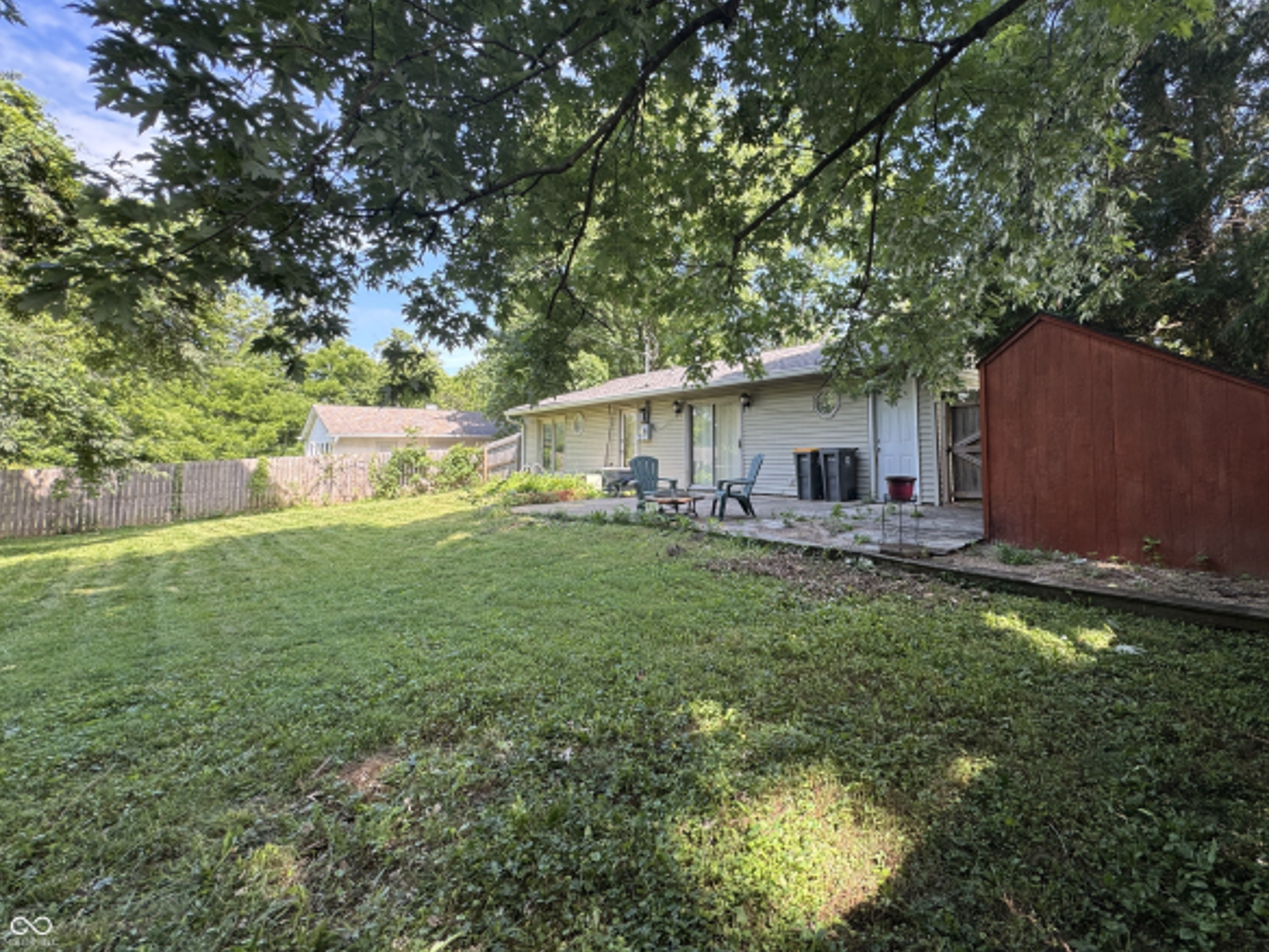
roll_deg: -0.1
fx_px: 587
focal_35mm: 16
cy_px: 415
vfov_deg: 77.7
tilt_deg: +3.7
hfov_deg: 94.0
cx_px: 714
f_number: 2.2
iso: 40
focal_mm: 2.22
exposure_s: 1/147
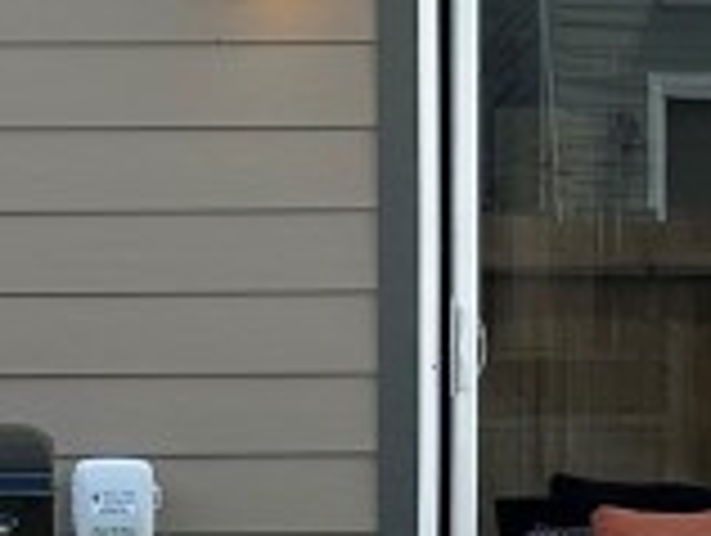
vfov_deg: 8.5
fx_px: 3456
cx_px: 320
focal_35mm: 168
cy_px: 1009
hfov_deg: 11.7
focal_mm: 5.7
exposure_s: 1/1196
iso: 50
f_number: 1.5
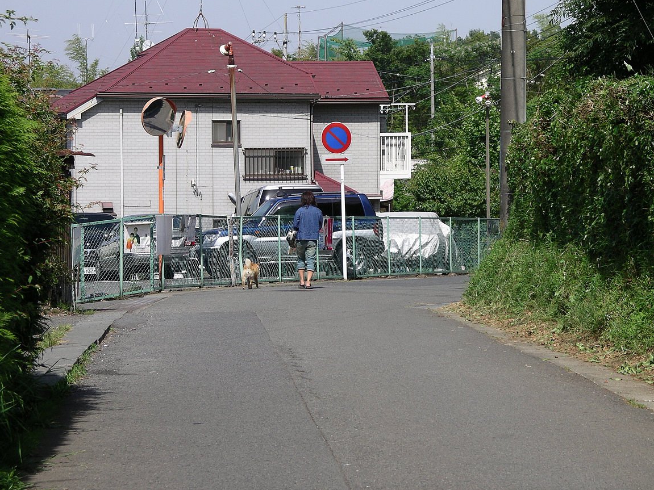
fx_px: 2815
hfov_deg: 13.3
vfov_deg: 10.0
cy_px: 219
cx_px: 332
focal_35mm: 149
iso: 64
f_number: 5
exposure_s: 1/500
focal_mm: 27.8
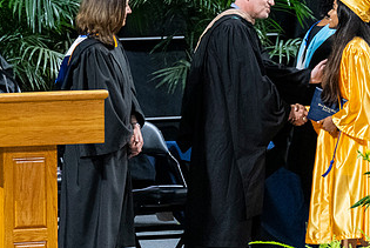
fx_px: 7647
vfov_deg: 1.9
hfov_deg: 2.8
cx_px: 353
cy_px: 178
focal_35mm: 743
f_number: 4
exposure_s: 1/200
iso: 2000
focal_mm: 200
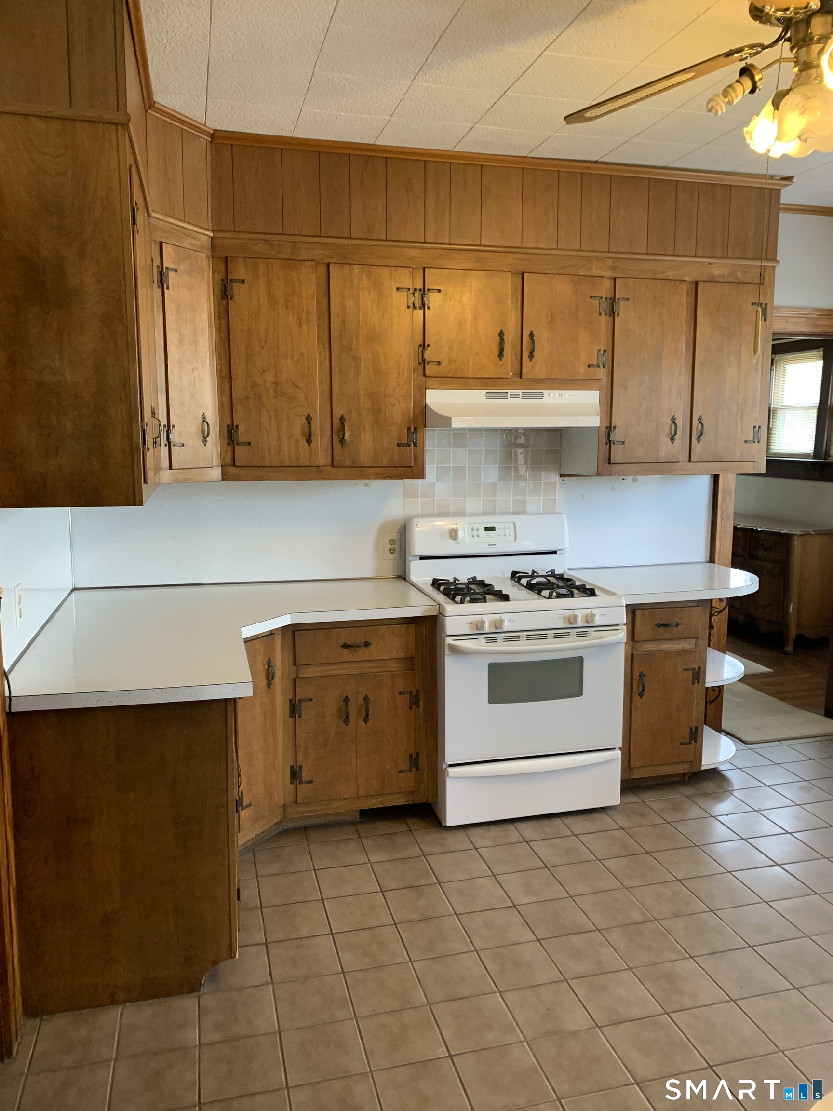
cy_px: 556
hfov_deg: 53.1
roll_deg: -0.1
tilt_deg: -7.8
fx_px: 834
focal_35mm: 26
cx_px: 416
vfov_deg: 67.3
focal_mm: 4.25
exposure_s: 1/60
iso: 160
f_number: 1.8
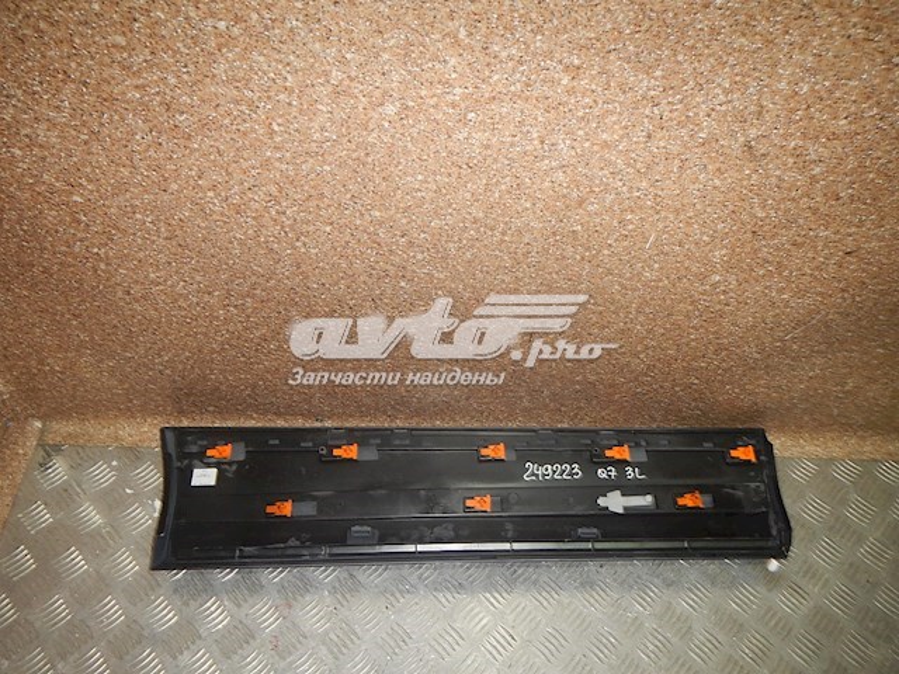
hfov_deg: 63.4
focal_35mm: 28
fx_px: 727
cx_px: 450
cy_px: 337
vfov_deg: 49.7
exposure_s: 1/30
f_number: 3.9
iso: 200
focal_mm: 5
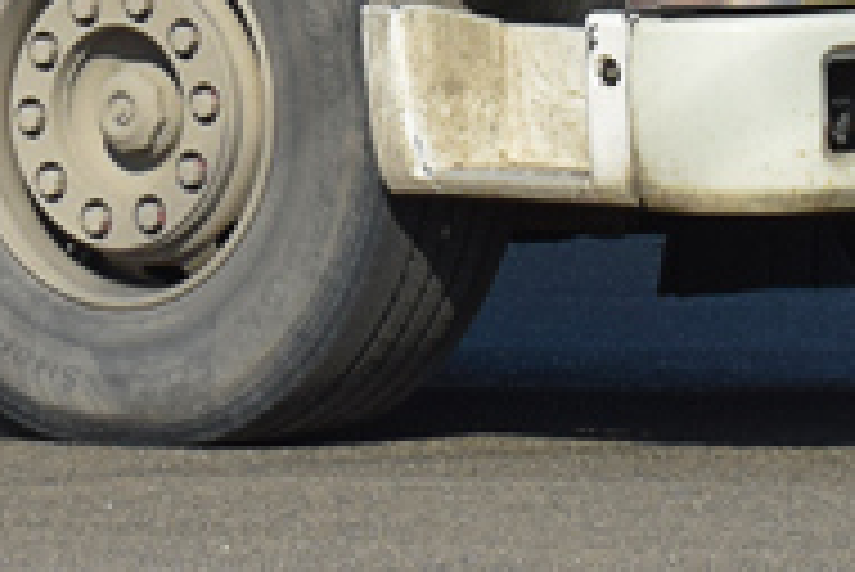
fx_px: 10790
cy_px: -1031
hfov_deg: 4.5
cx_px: -292
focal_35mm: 454
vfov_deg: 3.0
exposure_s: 1/1250
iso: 200
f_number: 8
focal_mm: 48
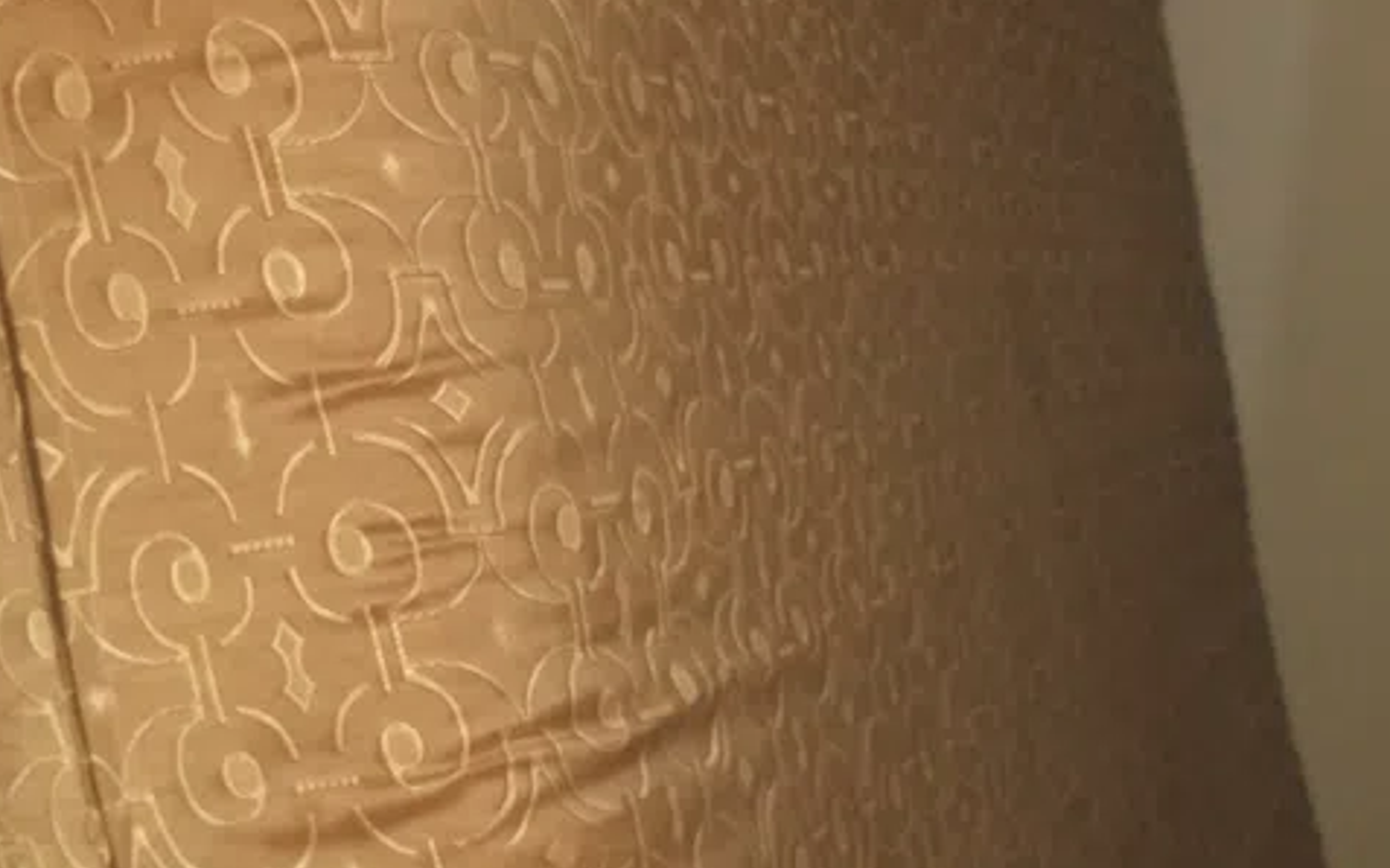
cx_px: 574
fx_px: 1401
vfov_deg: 34.3
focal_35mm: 37
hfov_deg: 52.5
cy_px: 507
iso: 160
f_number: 1.7
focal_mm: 3.93
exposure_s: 1/33
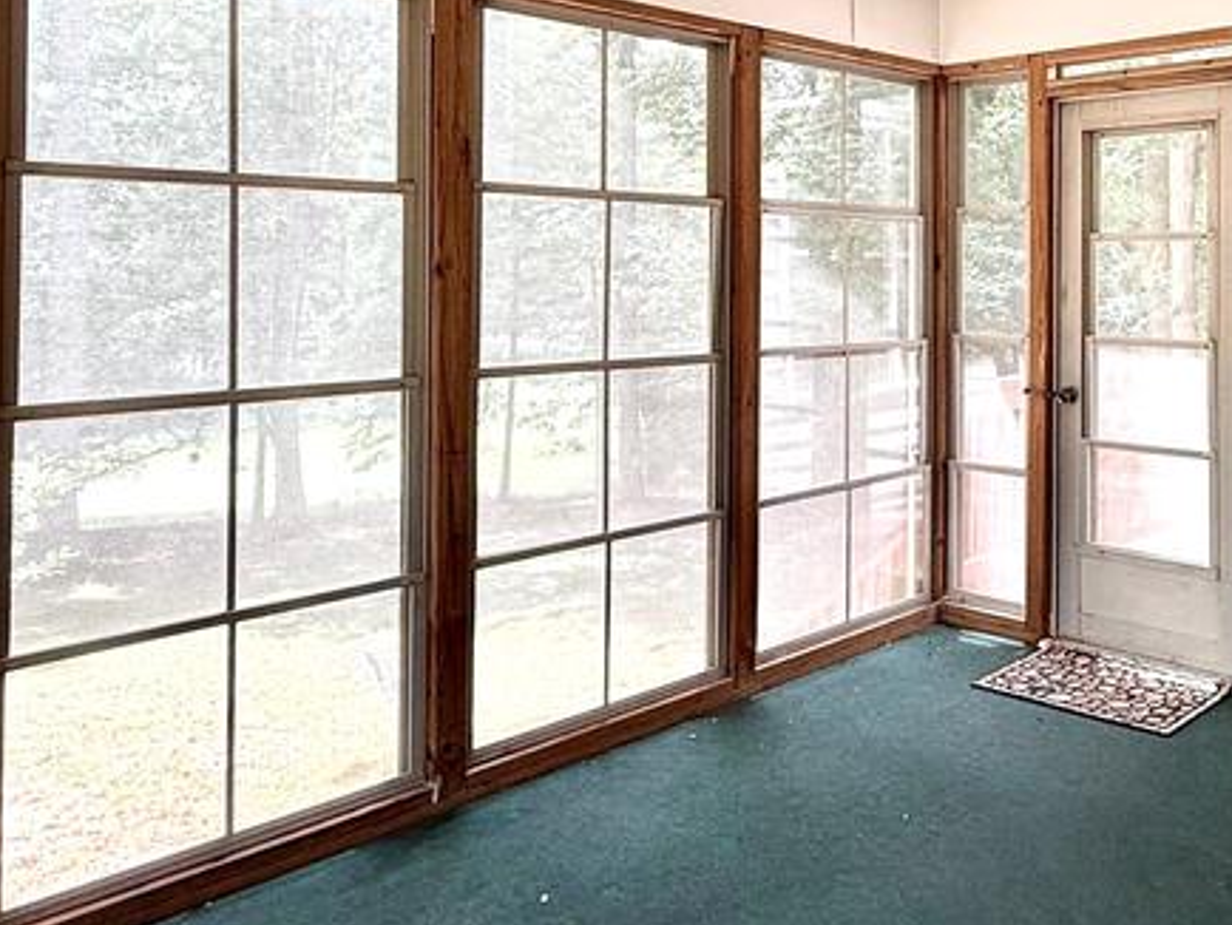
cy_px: 247
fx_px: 1175
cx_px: 1082
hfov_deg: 49.9
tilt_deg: +1.3
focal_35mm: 33
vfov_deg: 41.9
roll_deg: +0.3
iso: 160
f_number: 2.2
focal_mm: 2.22
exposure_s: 1/99
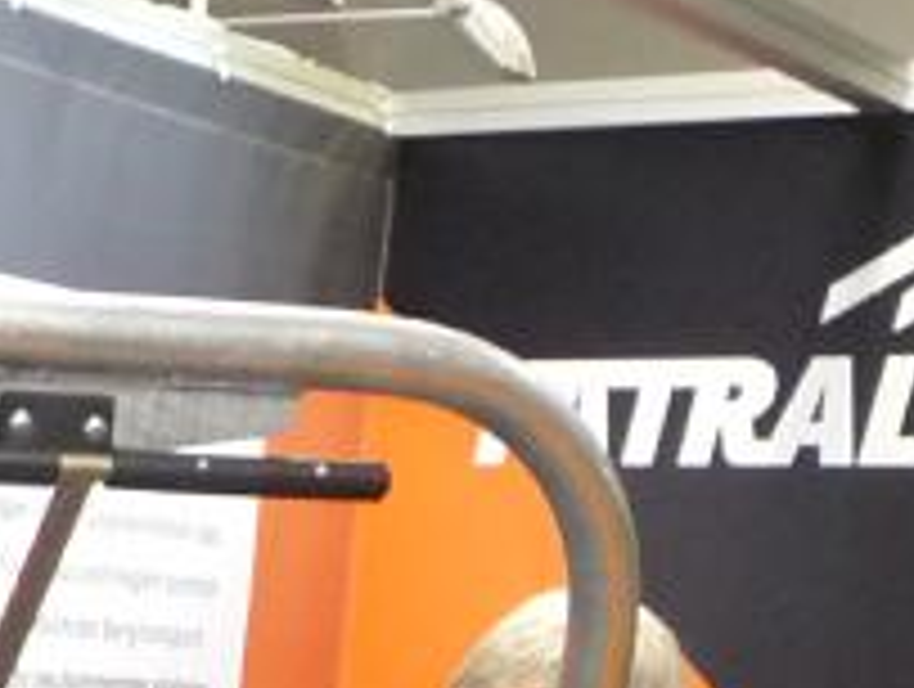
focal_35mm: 141
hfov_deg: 12.9
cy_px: 1655
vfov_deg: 9.4
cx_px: -617
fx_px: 3730
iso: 320
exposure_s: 1/30
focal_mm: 4.7
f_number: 3.3
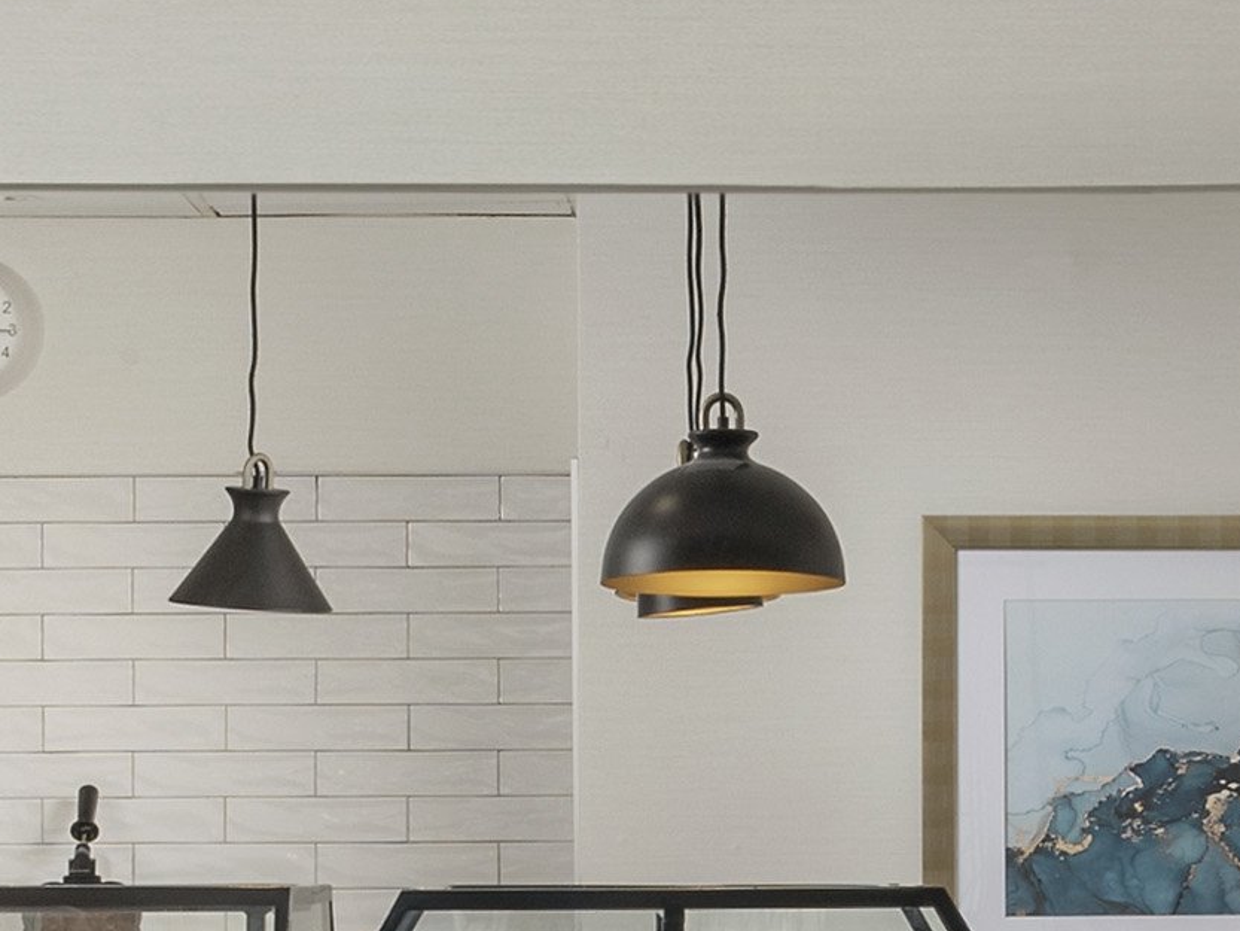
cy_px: 1300
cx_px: 548
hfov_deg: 7.7
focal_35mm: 257
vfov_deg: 5.7
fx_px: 9207
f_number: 11
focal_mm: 40
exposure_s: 5
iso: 50
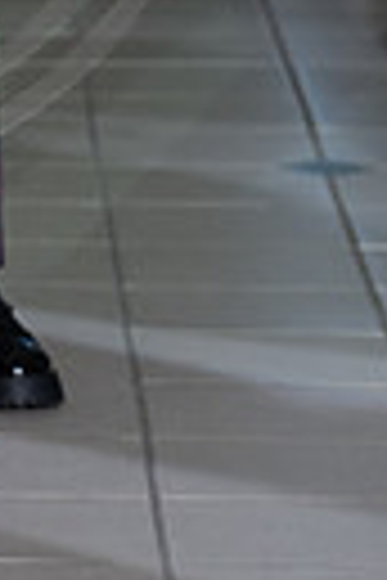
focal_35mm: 425
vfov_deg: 4.8
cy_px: -270
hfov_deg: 3.2
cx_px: -220
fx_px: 6853
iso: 1250
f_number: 5
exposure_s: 1/160
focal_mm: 122
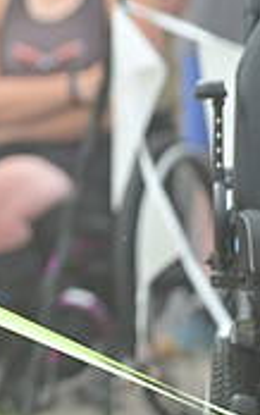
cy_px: 4
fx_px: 15359
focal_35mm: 1357
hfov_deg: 1.0
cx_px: -403
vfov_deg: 1.5
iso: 500
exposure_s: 1/2000
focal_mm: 400
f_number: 3.2
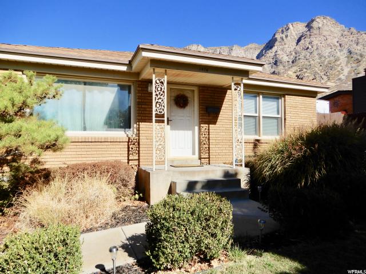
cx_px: 183
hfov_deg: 71.6
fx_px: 254
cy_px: 137
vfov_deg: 56.8
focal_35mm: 24
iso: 80
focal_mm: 4.3
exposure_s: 1/1600
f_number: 3.4
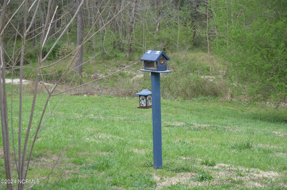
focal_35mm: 105
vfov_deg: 13.0
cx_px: 144
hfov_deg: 19.5
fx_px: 835
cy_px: 95
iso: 320
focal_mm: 70
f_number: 5.6
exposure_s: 1/500
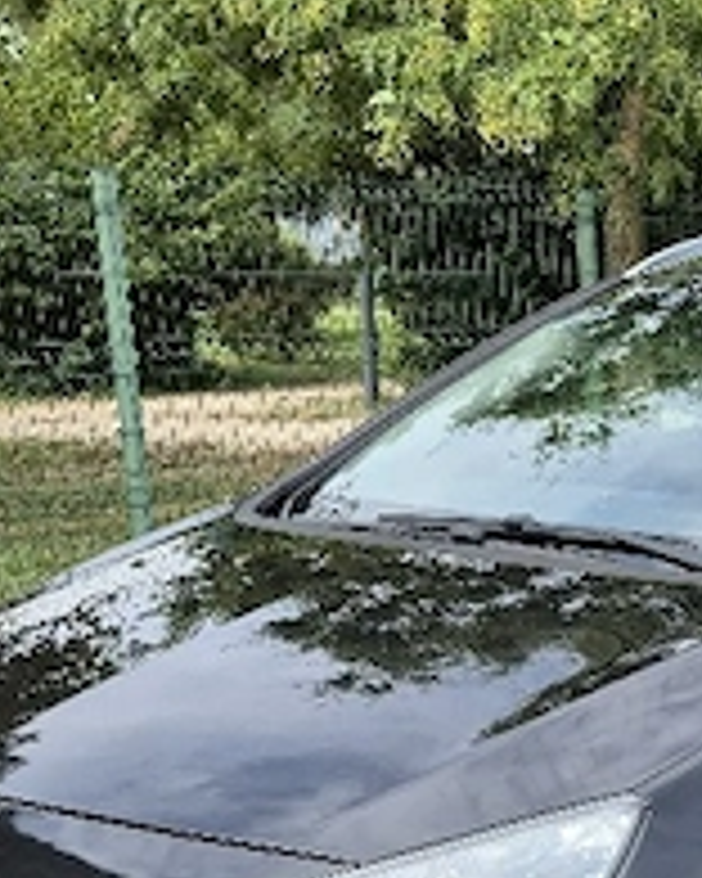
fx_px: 1792
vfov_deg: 26.7
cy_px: 774
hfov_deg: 21.1
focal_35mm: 69
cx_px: 774
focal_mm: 5.4
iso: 25
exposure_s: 1/714
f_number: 1.8
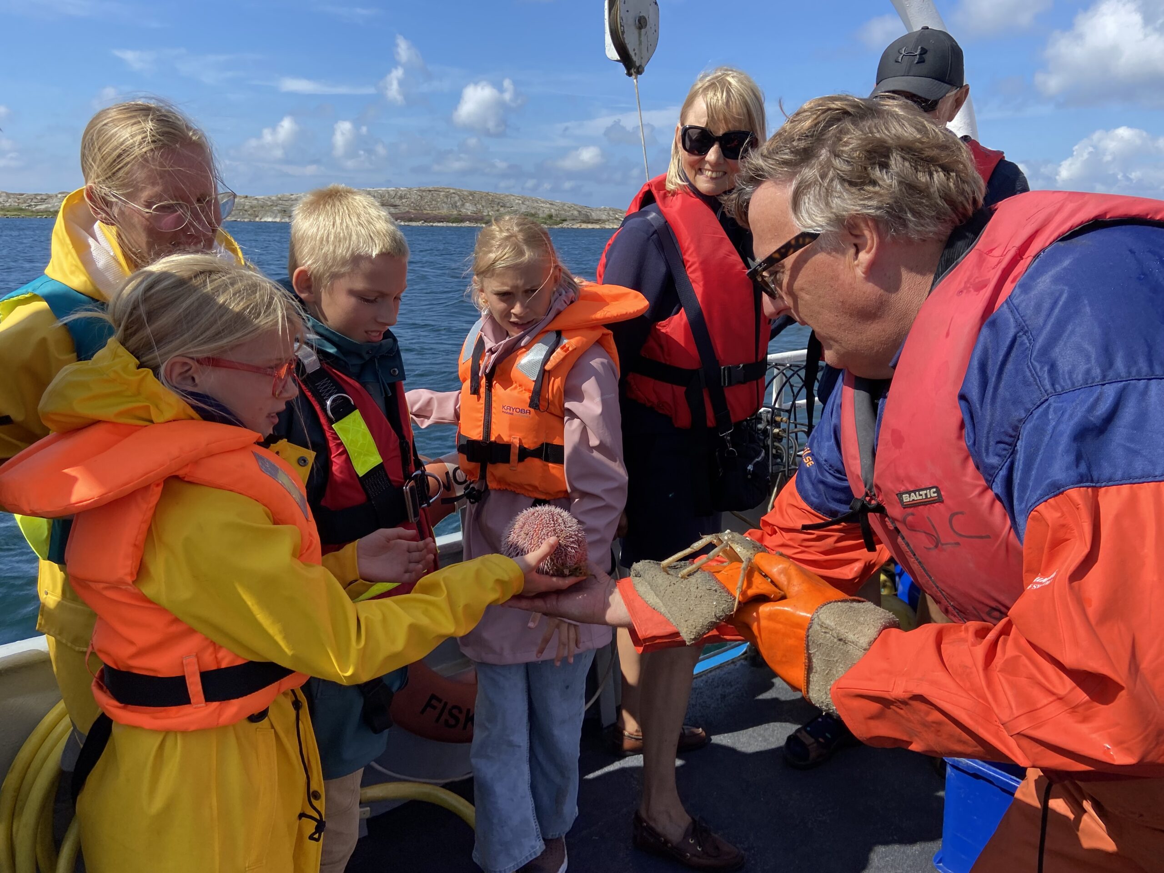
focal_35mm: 26
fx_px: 874
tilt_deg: -11.0
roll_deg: -1.1
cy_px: 436
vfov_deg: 53.1
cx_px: 582
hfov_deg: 67.3
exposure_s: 1/1961
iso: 32
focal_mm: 4.25
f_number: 1.8
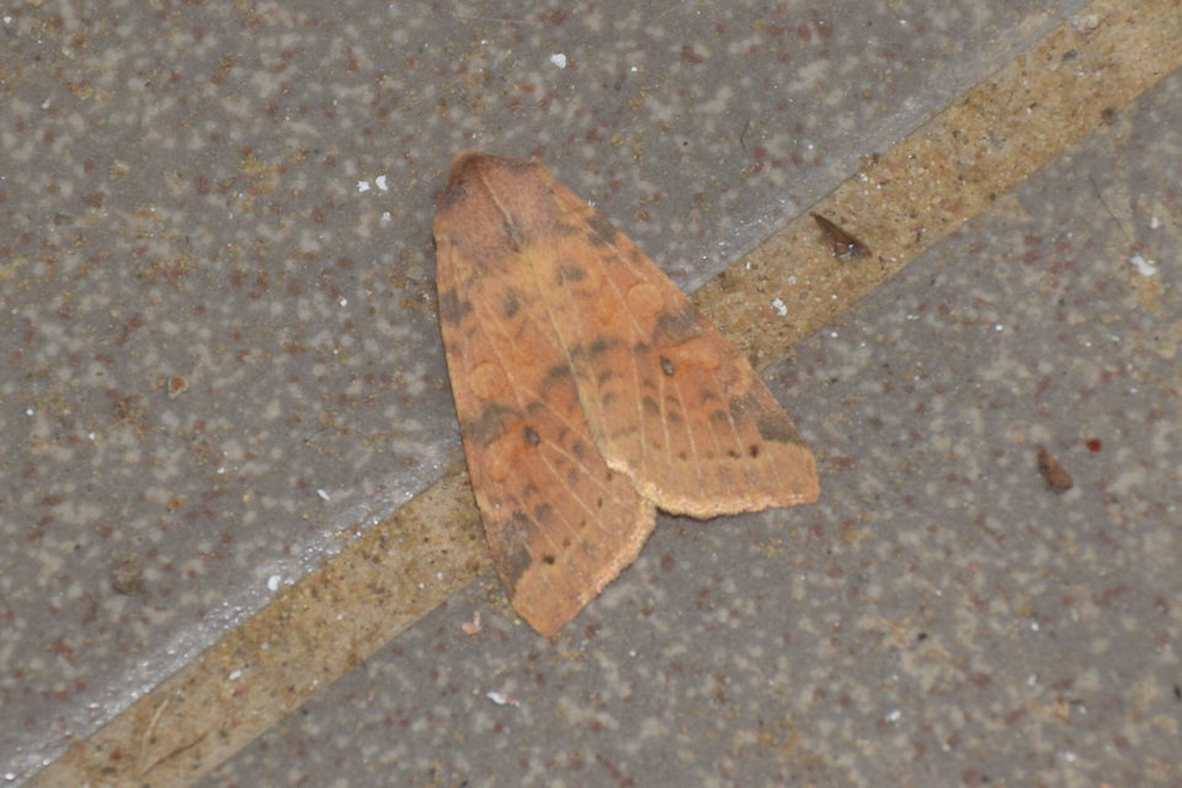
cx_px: 591
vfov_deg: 6.5
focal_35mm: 210
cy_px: 394
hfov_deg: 9.8
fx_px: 6894
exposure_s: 1/60
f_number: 5.6
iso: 320
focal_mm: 140
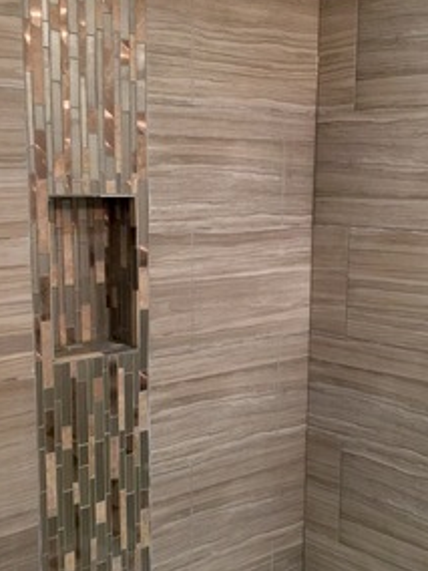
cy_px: 350
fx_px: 841
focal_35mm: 51
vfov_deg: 37.3
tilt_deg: -9.6
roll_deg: -0.3
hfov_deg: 28.5
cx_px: 258
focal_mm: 4.15
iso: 40
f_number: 2.2
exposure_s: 1/15
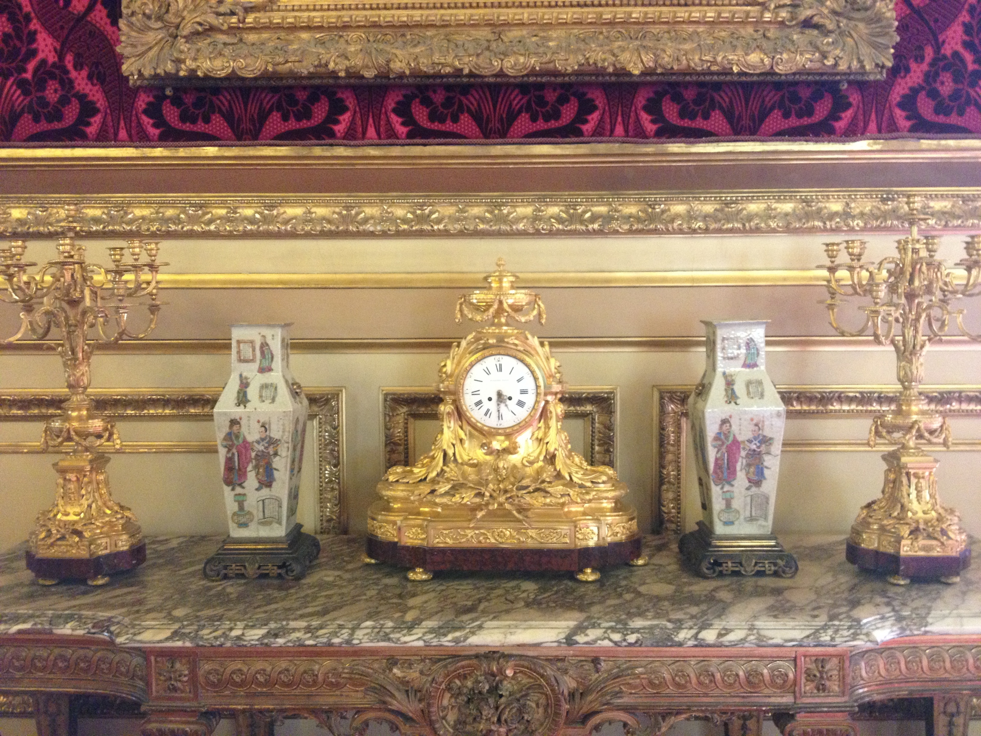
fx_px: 992
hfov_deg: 52.6
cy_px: 368
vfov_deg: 40.7
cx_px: 490
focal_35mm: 35
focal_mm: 4.28
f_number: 2.4
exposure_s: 1/20
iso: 320
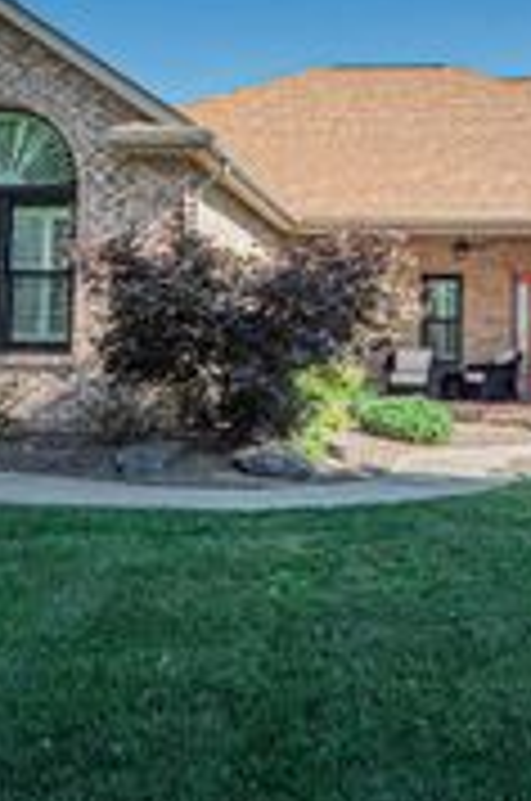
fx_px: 911
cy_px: 308
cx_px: 423
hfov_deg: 31.7
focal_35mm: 41
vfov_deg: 47.1
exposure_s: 1/400
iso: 200
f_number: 5
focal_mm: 7
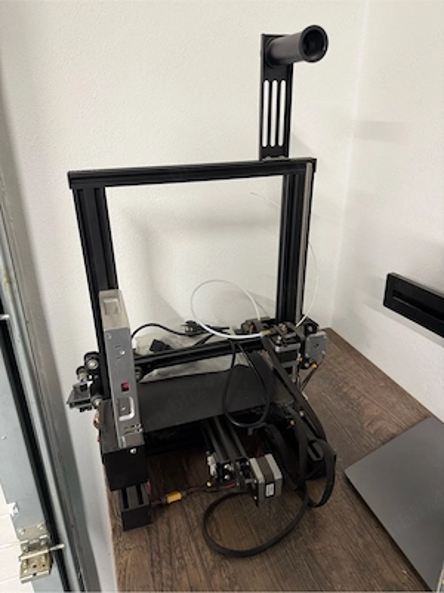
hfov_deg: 56.8
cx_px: 222
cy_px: 296
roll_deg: +0.4
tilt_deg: -24.2
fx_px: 410
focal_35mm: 24
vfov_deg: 71.6
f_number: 1.78
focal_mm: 6.76
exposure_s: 1/50
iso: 200
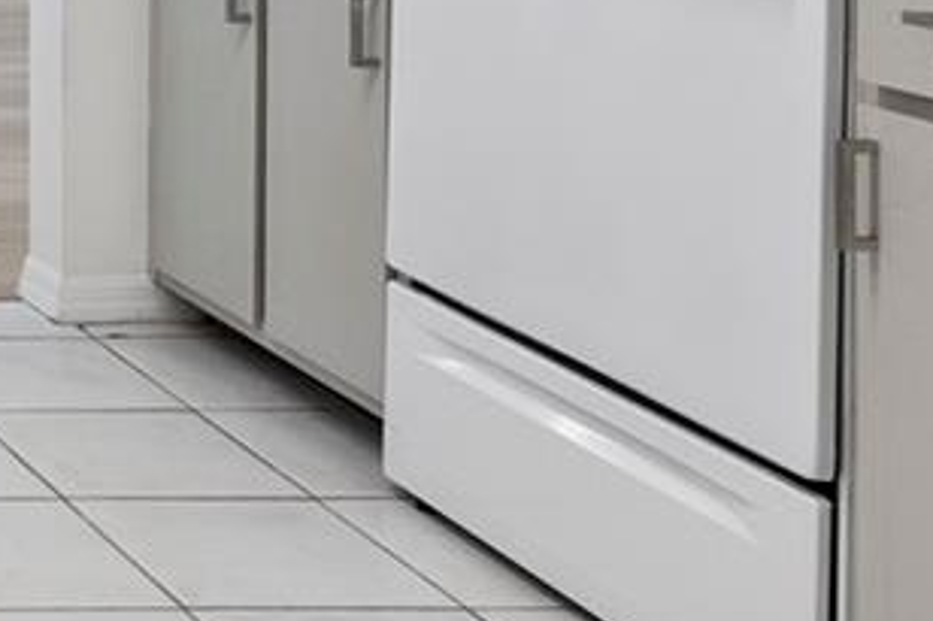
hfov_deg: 17.3
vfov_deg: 14.9
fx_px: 2150
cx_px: -963
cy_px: -391
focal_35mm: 83
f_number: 10
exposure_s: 1/60
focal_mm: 16
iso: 800
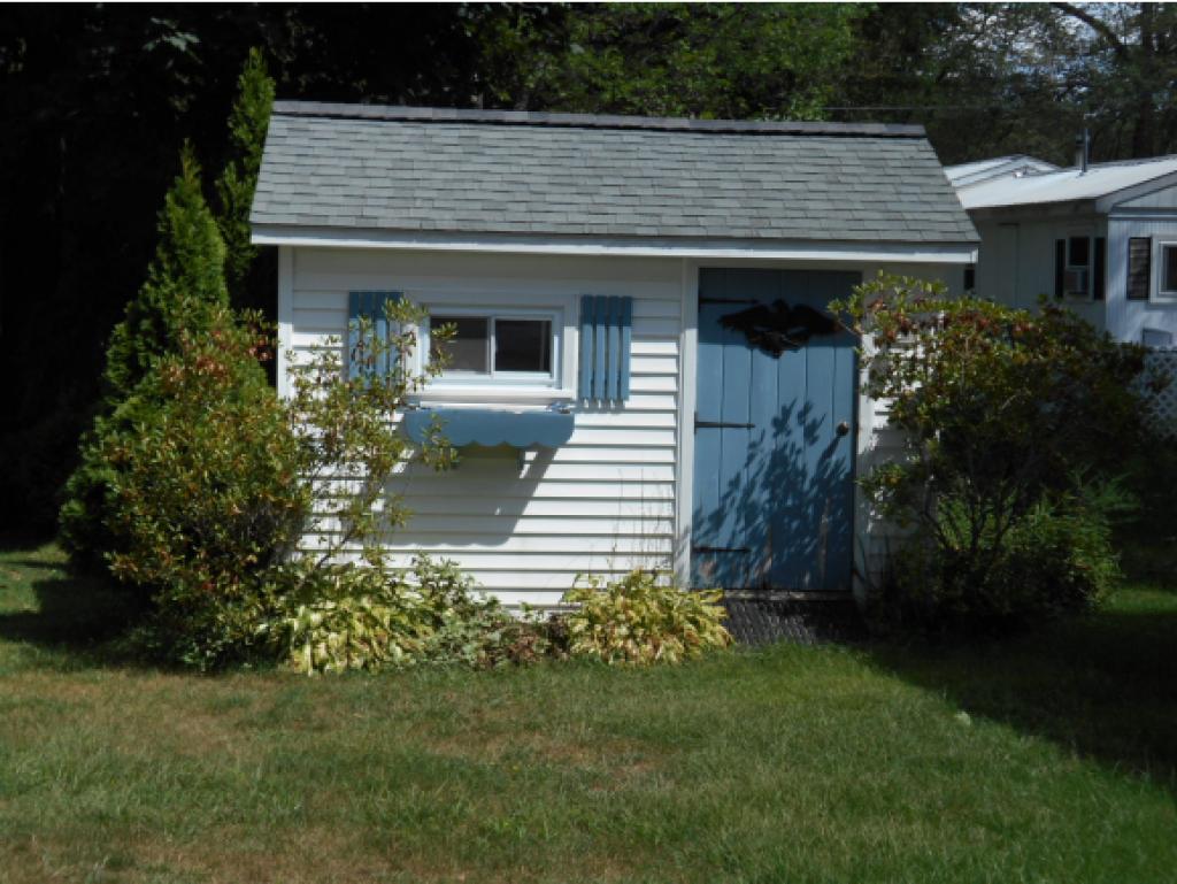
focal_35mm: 56
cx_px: 588
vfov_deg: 26.1
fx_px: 1905
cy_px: 442
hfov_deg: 34.3
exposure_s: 1/500
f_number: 4.9
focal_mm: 10
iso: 80
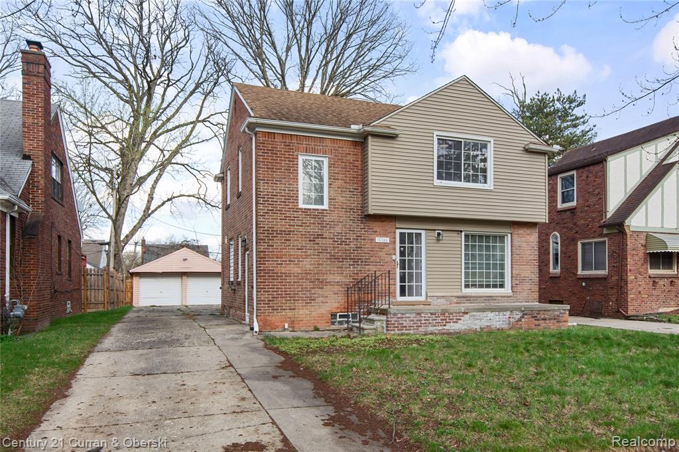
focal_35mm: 27
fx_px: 509
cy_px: 226
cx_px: 340
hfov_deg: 67.4
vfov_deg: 47.9
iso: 100
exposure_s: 1/25
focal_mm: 18
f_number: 11
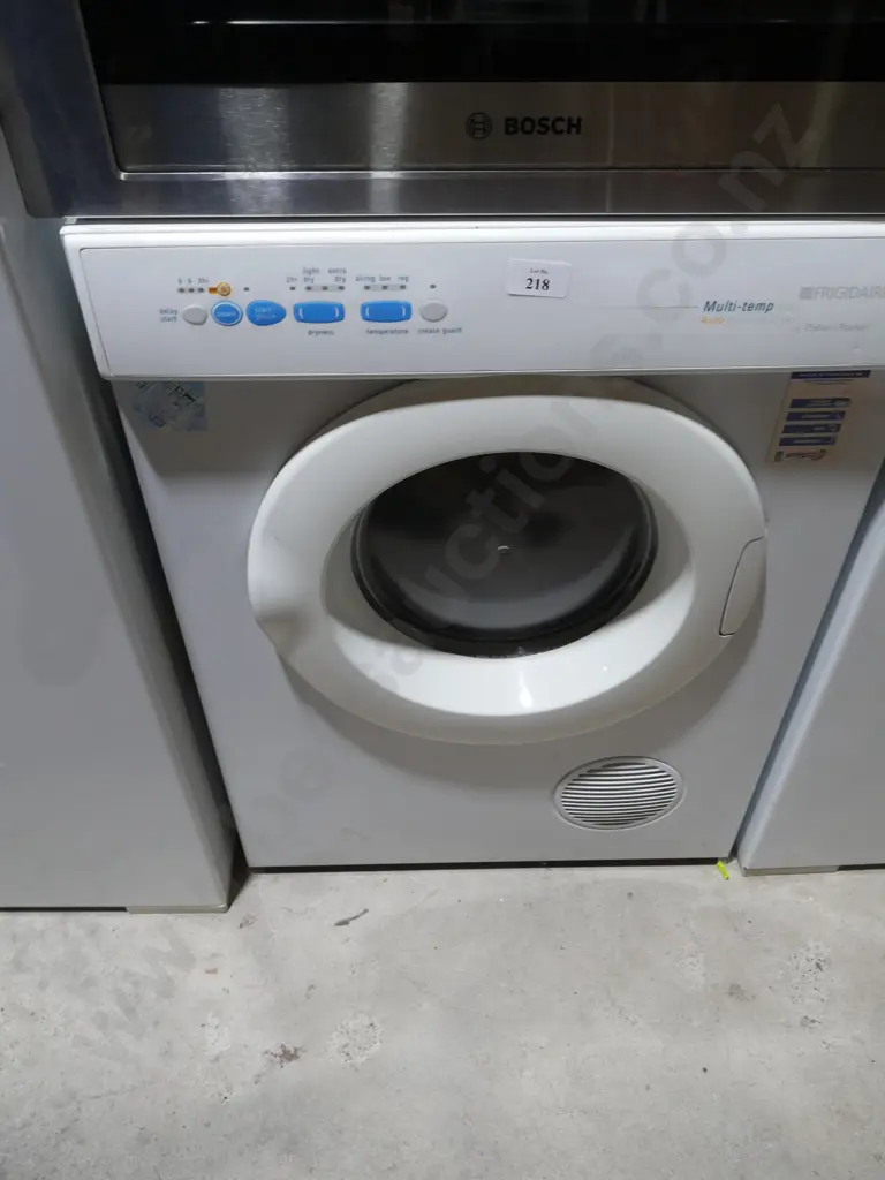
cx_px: 442
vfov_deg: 63.4
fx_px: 954
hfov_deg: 49.7
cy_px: 590
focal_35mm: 28
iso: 640
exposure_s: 1/60
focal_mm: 14
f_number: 7.1
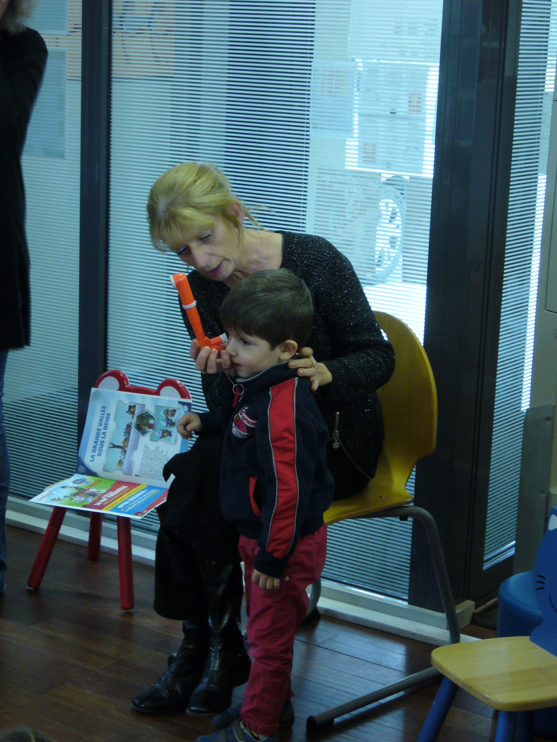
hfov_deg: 19.9
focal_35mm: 74
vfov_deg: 26.3
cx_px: 278
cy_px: 371
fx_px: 1588
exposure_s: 1/8
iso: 200
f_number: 4.1
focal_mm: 12.2
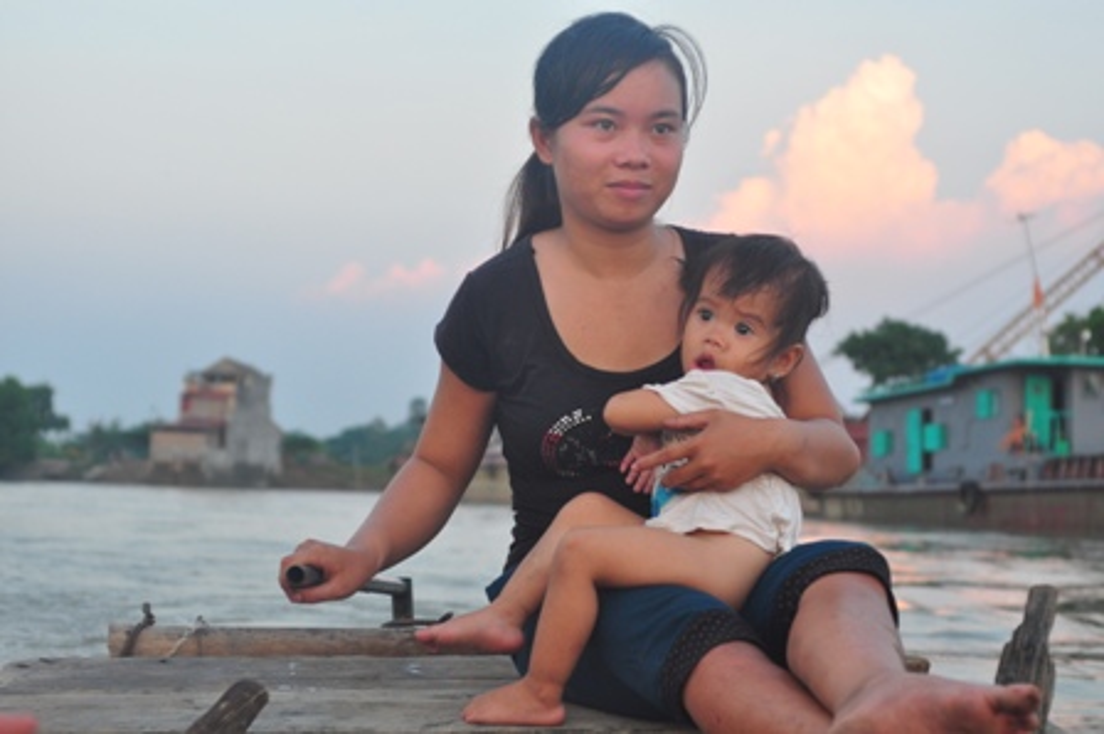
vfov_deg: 18.2
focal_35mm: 75
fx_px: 2298
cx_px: 552
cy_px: 367
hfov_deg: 27.0
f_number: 5.6
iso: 400
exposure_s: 1/125
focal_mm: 50
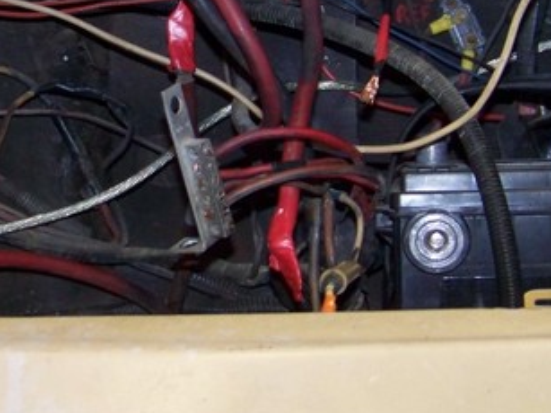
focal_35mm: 82
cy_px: 118
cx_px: 194
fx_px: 1305
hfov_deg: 23.8
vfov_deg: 17.9
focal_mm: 5.85
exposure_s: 1/30
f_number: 2.8
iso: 200
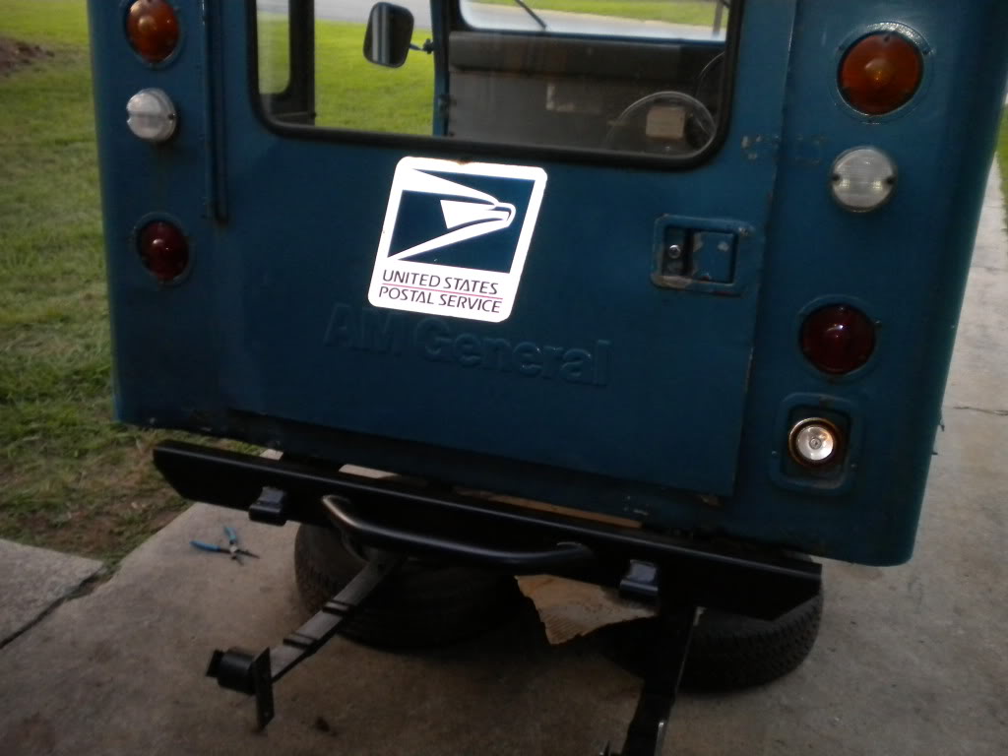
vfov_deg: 40.7
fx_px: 1019
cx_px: 504
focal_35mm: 35
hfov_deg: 52.6
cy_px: 378
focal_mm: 6.3
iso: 400
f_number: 3.1
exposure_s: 1/30
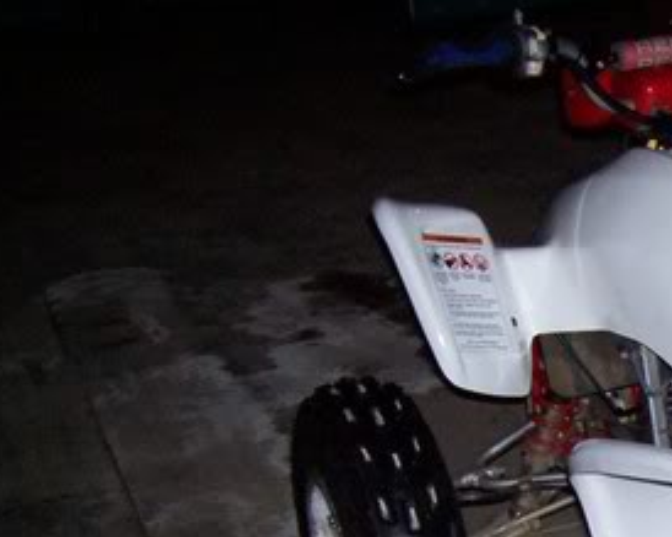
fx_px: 1929
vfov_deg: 15.4
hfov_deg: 18.5
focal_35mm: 97
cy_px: 611
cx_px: 846
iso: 140
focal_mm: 5.6
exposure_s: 1/112
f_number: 2.7
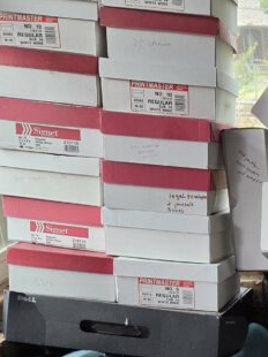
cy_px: 450
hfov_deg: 17.6
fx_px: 786
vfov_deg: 23.1
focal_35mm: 76
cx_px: 392
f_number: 1.8
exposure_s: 1/120
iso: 200
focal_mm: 5.4
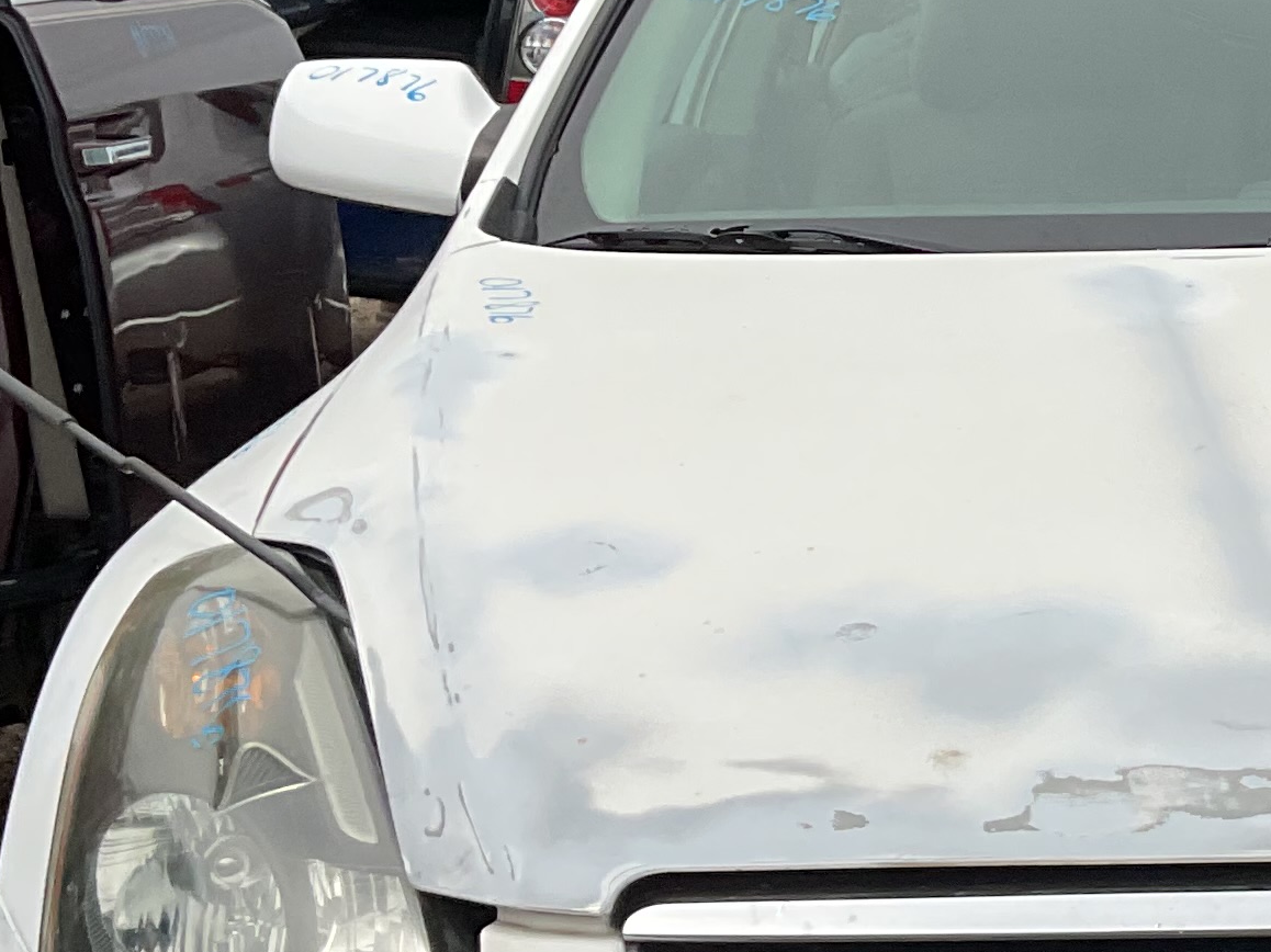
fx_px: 3708
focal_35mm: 101
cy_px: 486
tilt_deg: -10.8
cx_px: 1712
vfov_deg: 14.6
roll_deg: +0.5
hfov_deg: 18.0
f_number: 1.8
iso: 16
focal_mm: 3
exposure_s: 1/2538
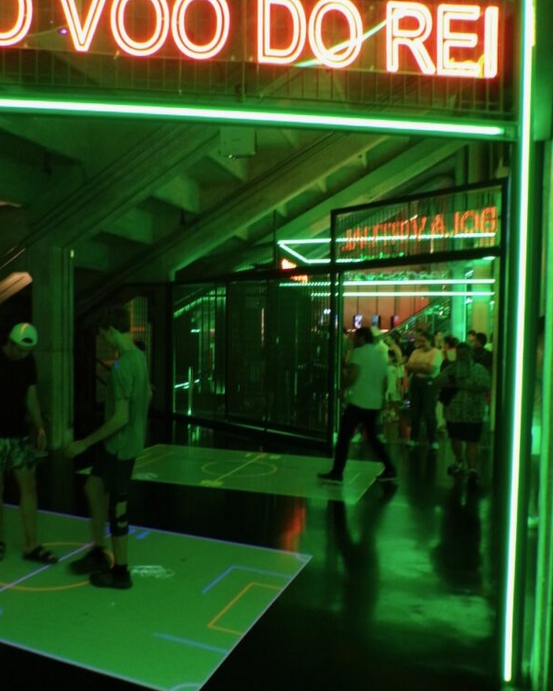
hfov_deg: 45.6
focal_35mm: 32
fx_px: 655
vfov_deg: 55.6
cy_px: 366
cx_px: 232
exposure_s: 1/34
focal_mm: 4.3
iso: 578
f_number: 3
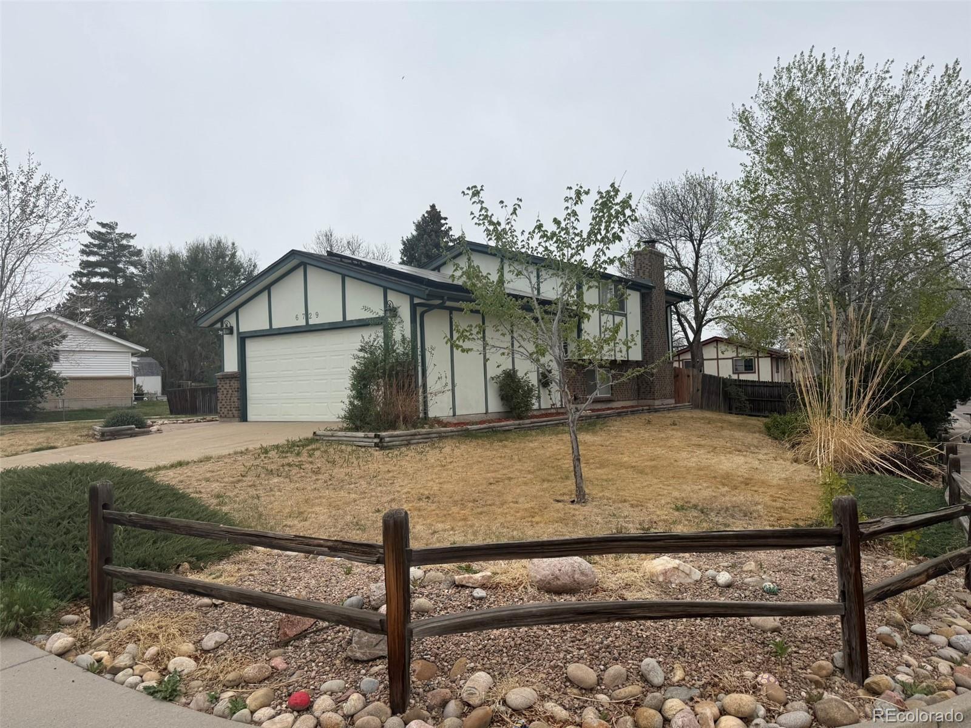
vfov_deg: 56.8
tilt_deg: +1.1
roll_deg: +2.2
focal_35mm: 24
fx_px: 673
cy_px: 364
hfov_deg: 71.6
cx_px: 486
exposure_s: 1/1949
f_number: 1.78
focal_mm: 6.76
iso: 80
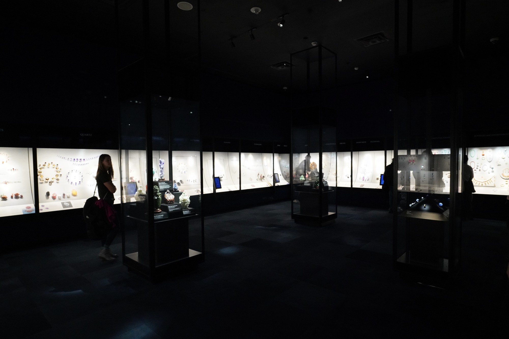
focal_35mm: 20
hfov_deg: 84.0
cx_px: 254
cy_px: 170
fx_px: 283
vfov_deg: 61.9
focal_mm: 20
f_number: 9
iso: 10000
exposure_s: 1/80
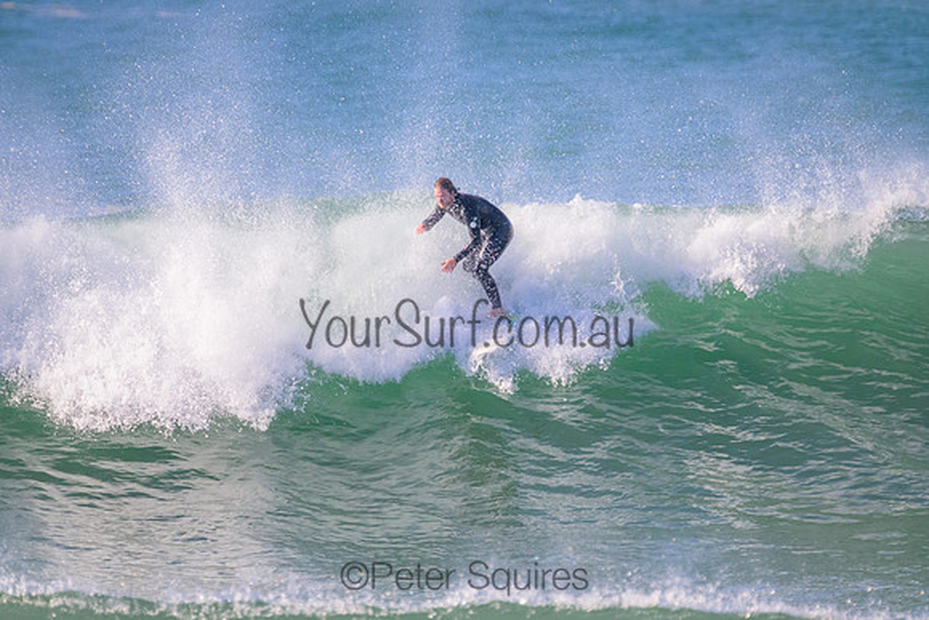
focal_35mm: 800
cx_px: 464
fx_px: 20648
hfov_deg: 2.6
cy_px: 310
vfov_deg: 1.7
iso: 2000
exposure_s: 1/2000
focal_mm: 800
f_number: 11
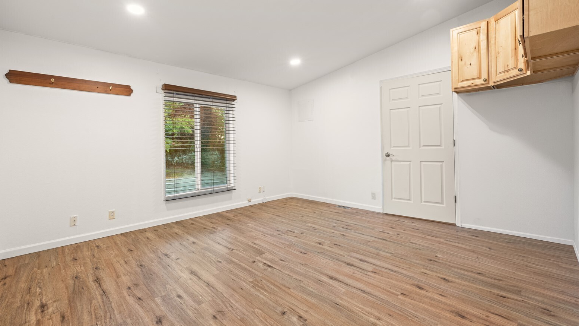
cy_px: 145
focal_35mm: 16
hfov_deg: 99.3
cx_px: 282
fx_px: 246
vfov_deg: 66.9
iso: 640
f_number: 11
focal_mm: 14
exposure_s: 1.6
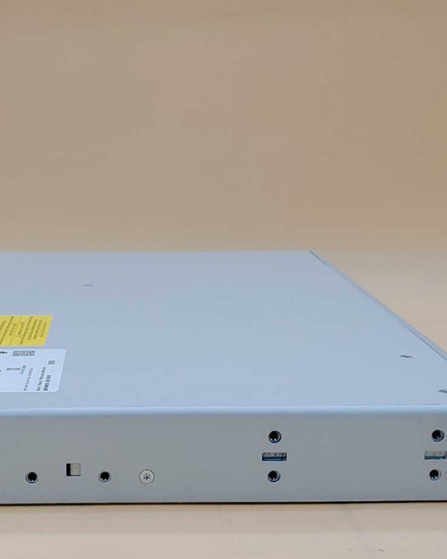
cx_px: 107
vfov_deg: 31.9
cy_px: 303
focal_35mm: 59
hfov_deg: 25.5
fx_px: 976
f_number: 1.8
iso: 50
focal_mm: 4.36
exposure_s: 1/128
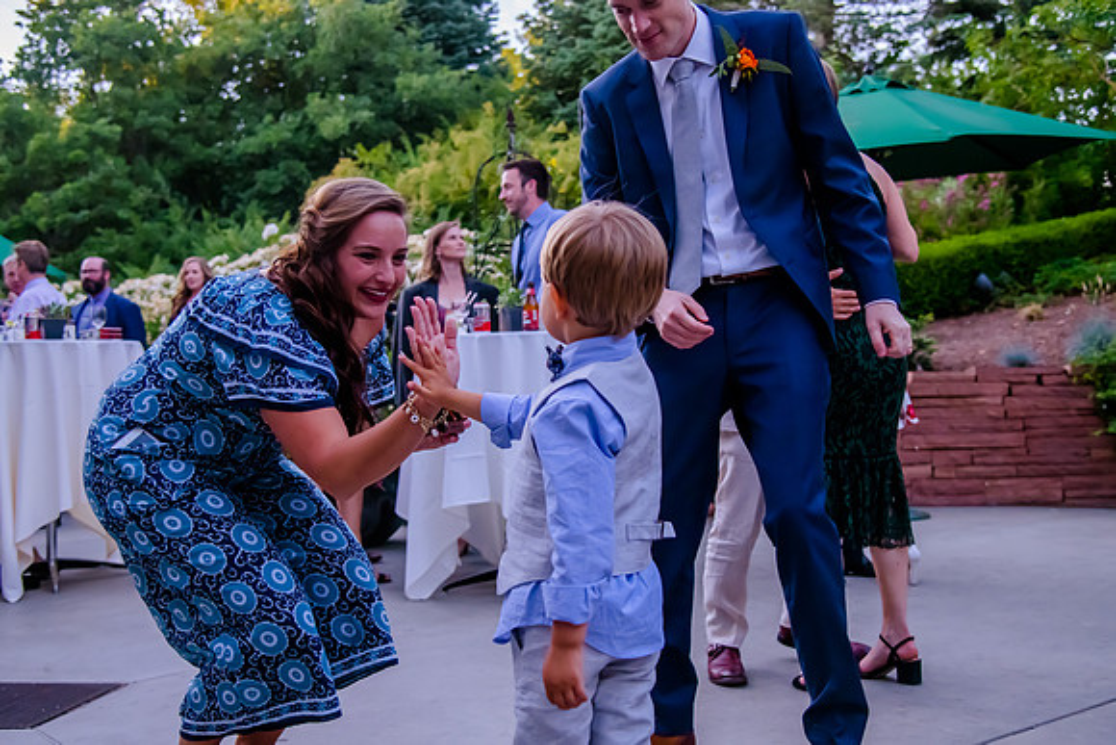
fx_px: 1169
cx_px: 565
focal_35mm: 38
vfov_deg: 35.3
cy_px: 373
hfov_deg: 51.0
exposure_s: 1/640
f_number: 4
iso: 3200
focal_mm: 35
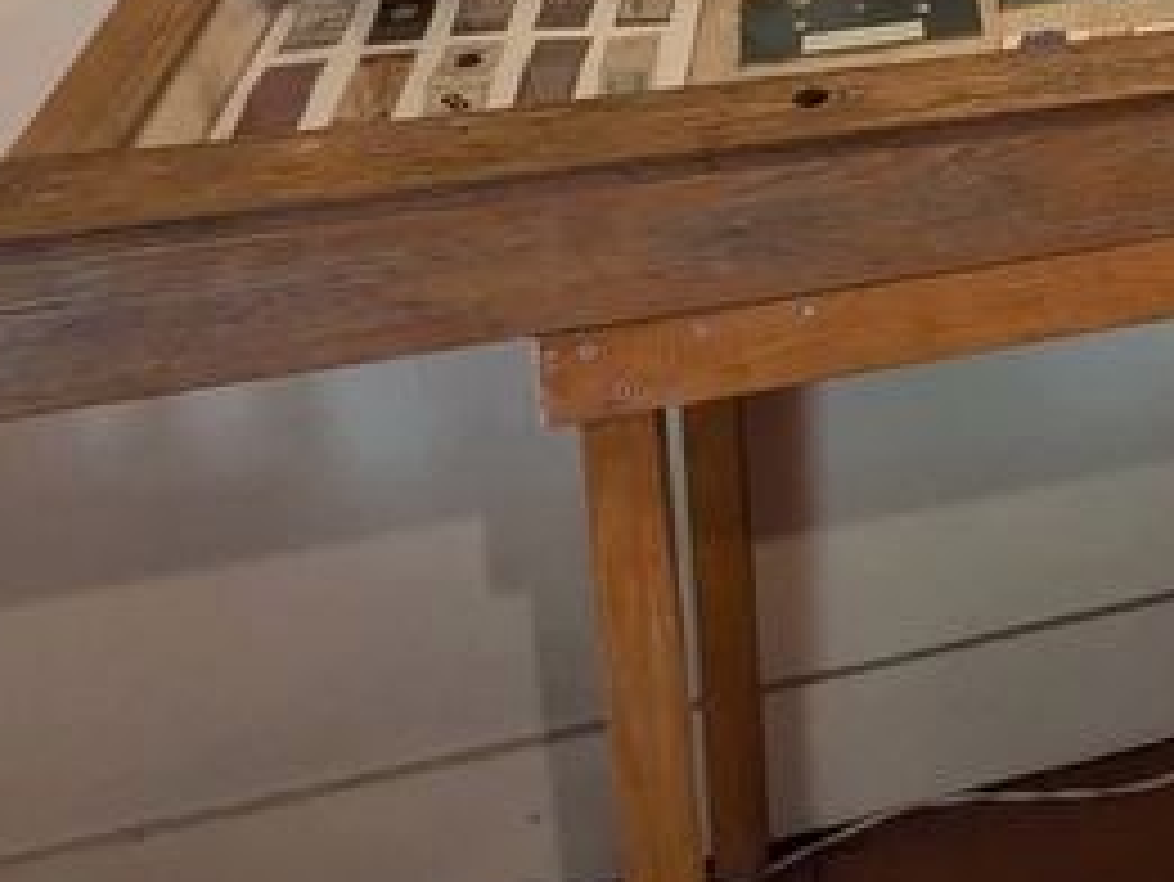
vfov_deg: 25.2
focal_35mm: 49
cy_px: -297
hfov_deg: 29.8
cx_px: 1581
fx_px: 1663
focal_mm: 2.35
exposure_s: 1/47.5
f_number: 2.2
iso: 324
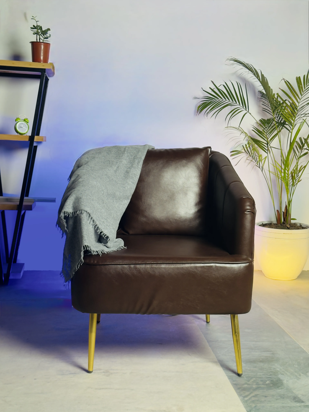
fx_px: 571
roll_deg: -1.4
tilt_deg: -6.6
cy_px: 206
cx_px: 154
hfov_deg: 30.3
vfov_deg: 39.7
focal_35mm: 48
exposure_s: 1/100
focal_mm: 6.76
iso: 100
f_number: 1.78
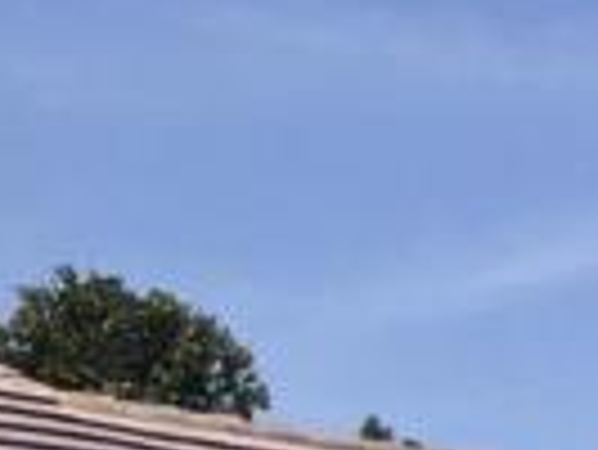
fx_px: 3856
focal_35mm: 223
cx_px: 2266
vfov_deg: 5.9
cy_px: 1638
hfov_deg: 7.0
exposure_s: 1/2198
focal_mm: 4.15
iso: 25
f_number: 2.2
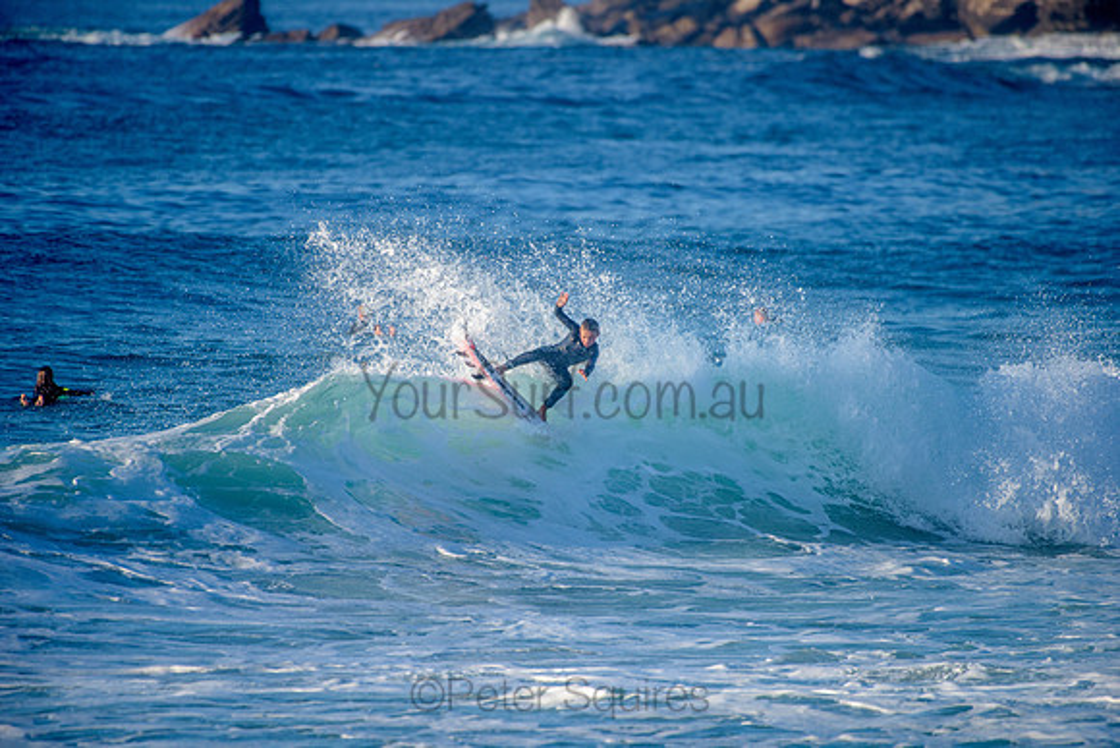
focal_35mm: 500
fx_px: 15558
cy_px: 374
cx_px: 560
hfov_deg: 4.1
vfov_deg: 2.8
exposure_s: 1/2000
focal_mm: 500
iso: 320
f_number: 5.6
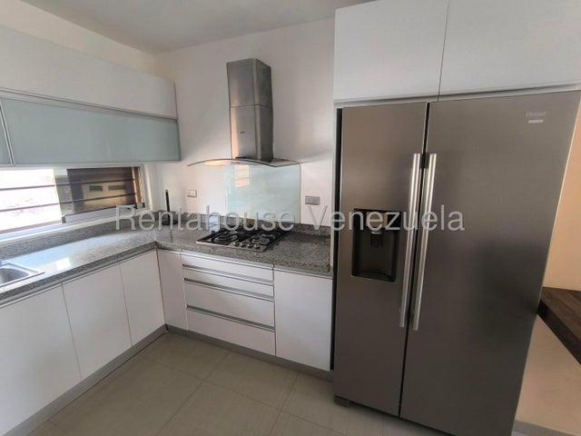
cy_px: 218
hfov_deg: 94.5
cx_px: 290
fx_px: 269
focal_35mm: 16
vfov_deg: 78.1
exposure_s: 1/50
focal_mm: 1.65
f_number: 2.2
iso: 100
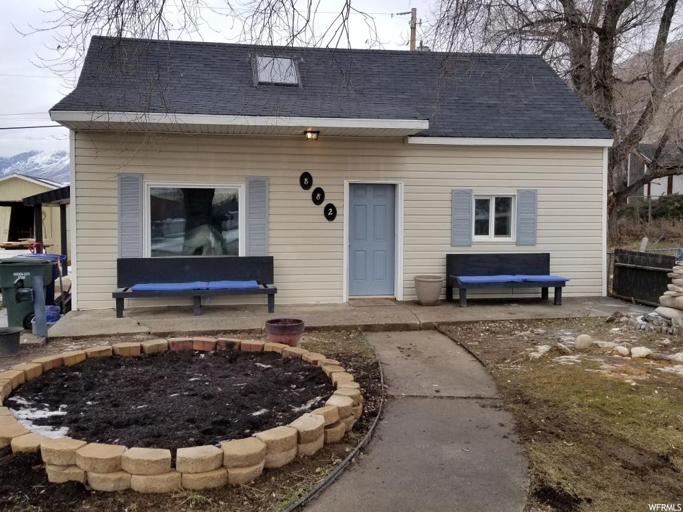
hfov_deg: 67.3
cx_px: 342
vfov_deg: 53.1
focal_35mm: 26
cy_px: 256
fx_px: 513
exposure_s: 1/1927
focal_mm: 4.25
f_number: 1.7
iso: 50
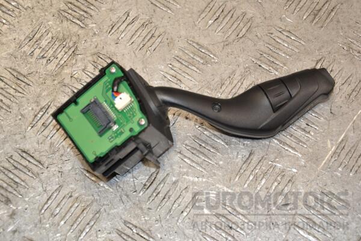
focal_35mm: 87
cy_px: 120
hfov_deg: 23.4
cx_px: 180
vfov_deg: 15.7
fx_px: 872
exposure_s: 1/200
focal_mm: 58
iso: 800
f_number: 8
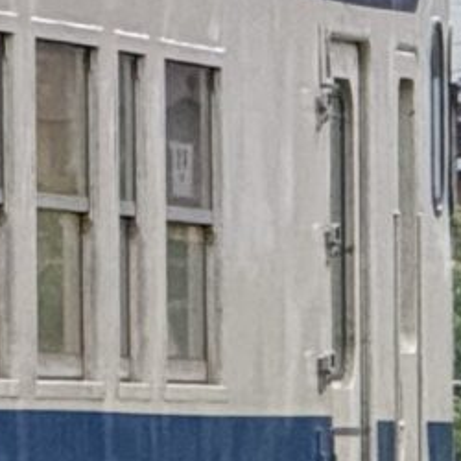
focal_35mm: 1087
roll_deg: +0.5
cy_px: 286
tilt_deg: +0.9
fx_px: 16378
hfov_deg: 1.6
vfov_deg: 1.6
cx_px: -1385
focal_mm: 15.66
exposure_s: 1/60
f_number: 2.8
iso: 320
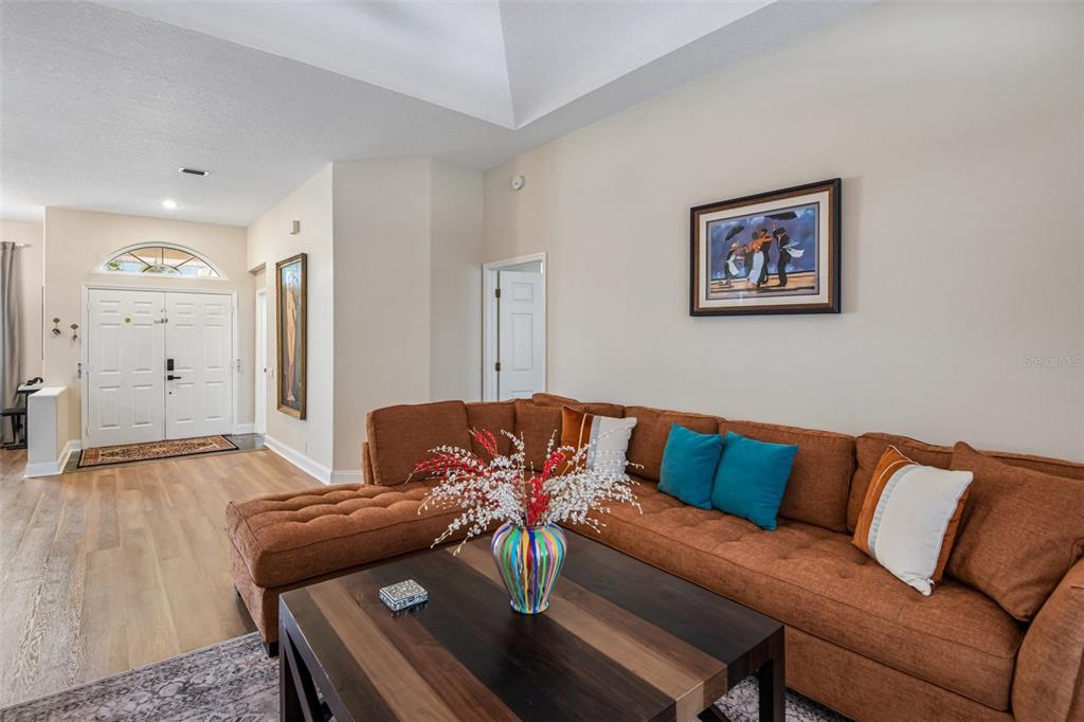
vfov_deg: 73.7
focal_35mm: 16
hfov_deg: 96.8
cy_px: 361
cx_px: 542
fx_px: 482
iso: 400
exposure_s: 1/2.5
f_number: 8
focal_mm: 16
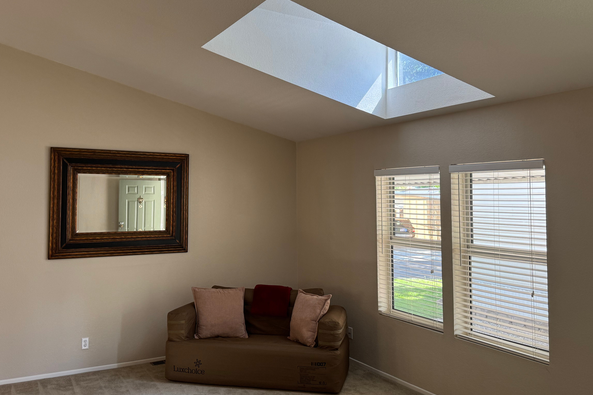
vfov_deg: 42.3
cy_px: 177
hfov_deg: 60.2
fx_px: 511
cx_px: 278
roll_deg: +0.7
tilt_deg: +1.9
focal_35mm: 31
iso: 125
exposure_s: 1/60
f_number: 1.78
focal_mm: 6.76
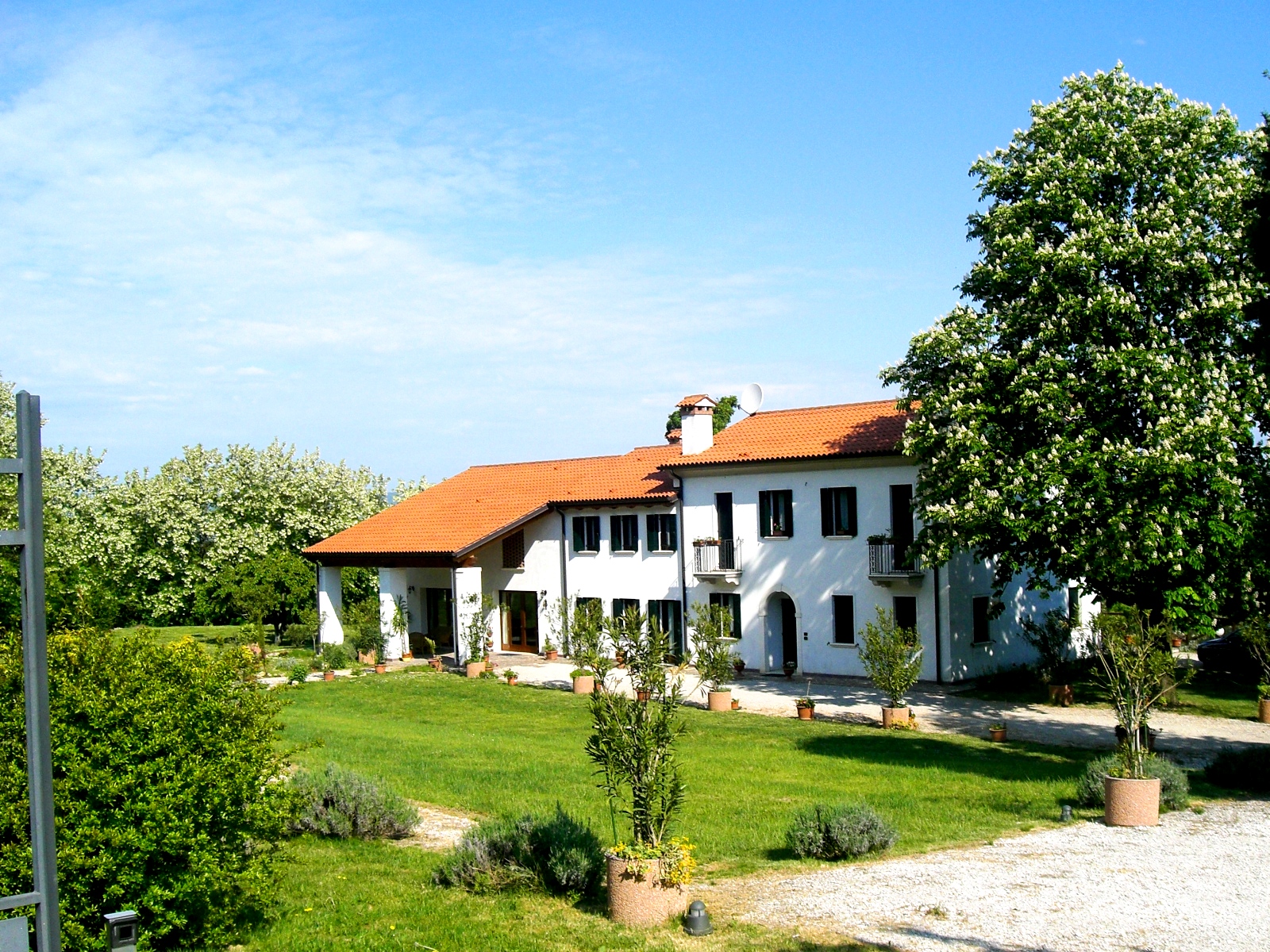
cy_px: 476
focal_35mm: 38
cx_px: 635
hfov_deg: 49.0
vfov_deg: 37.7
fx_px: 1394
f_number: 4.4
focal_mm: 6.3
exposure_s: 1/800
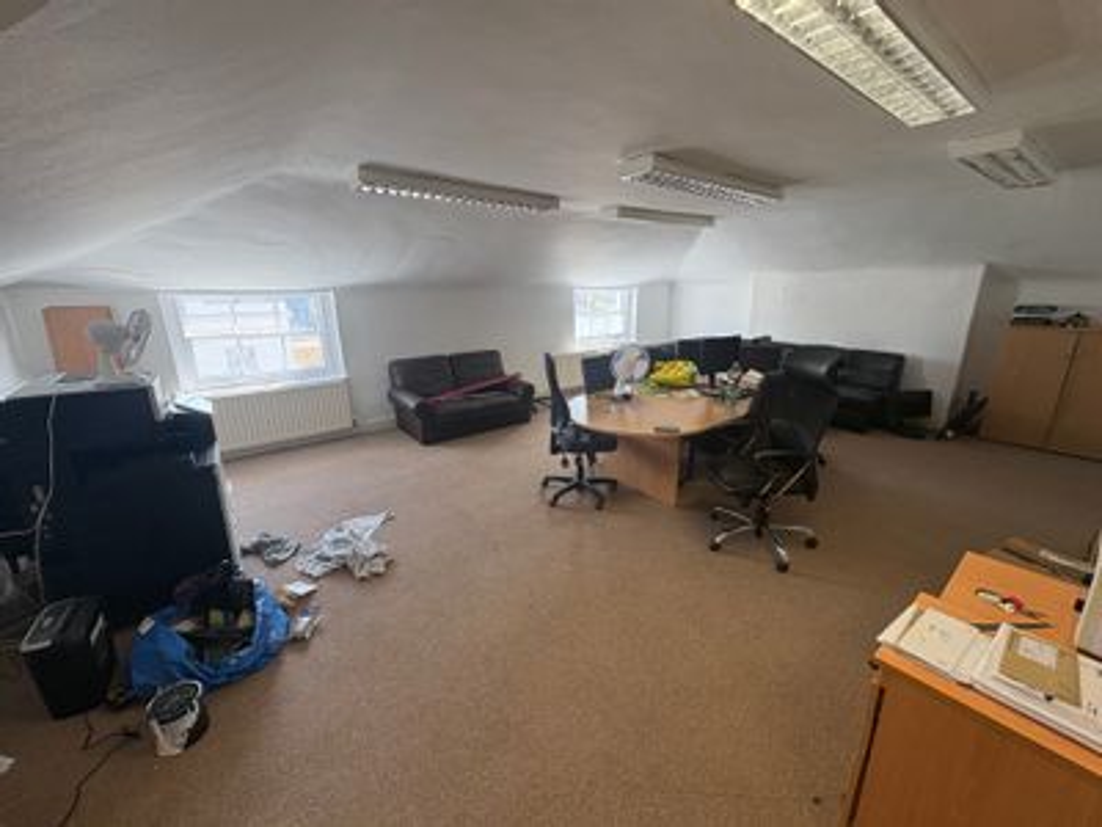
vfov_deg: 85.7
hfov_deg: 102.1
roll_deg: +1.0
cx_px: 551
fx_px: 446
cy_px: 414
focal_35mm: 14
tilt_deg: -15.3
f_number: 2.2
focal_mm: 2.22
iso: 100
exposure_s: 1/113
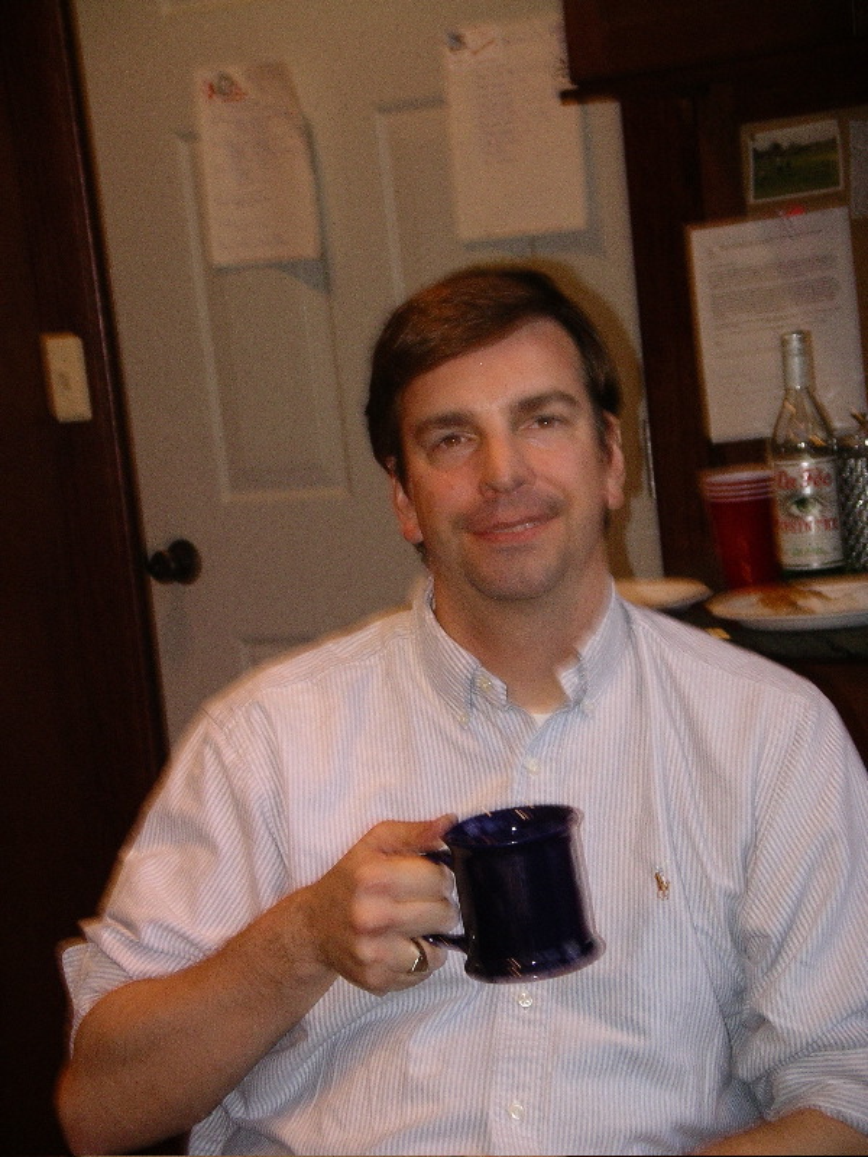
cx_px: 434
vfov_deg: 20.0
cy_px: 578
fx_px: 3276
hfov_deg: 15.1
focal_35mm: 98
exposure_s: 1/67
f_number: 3.8
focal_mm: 20.4
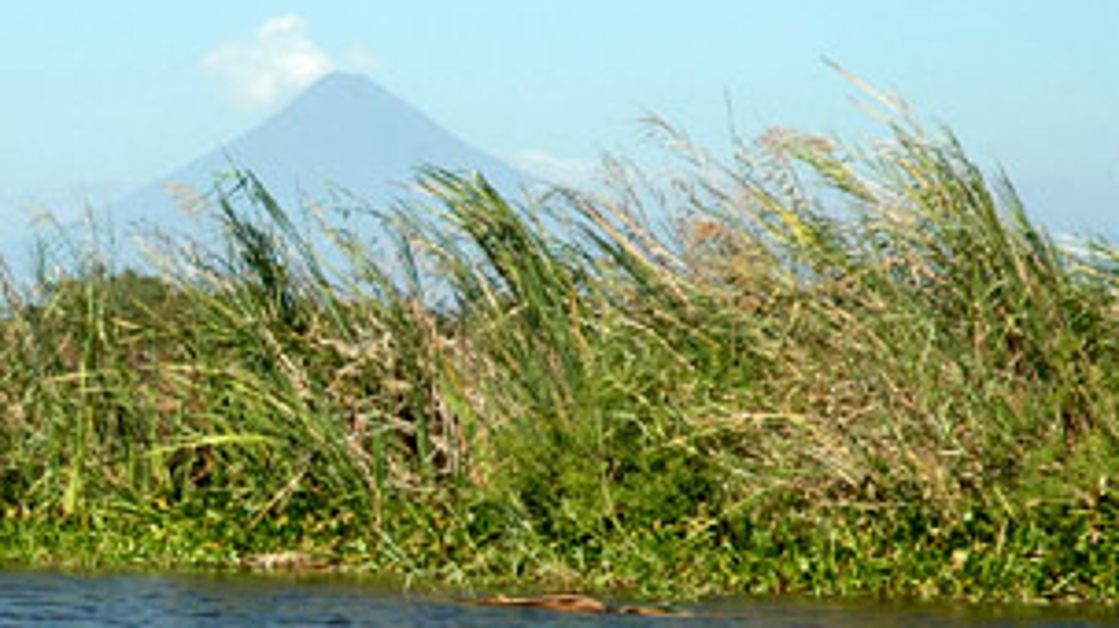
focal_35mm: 206
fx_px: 6109
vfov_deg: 5.9
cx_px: 44
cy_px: 414
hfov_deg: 10.4
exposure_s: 1/350
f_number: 9.5
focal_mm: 62
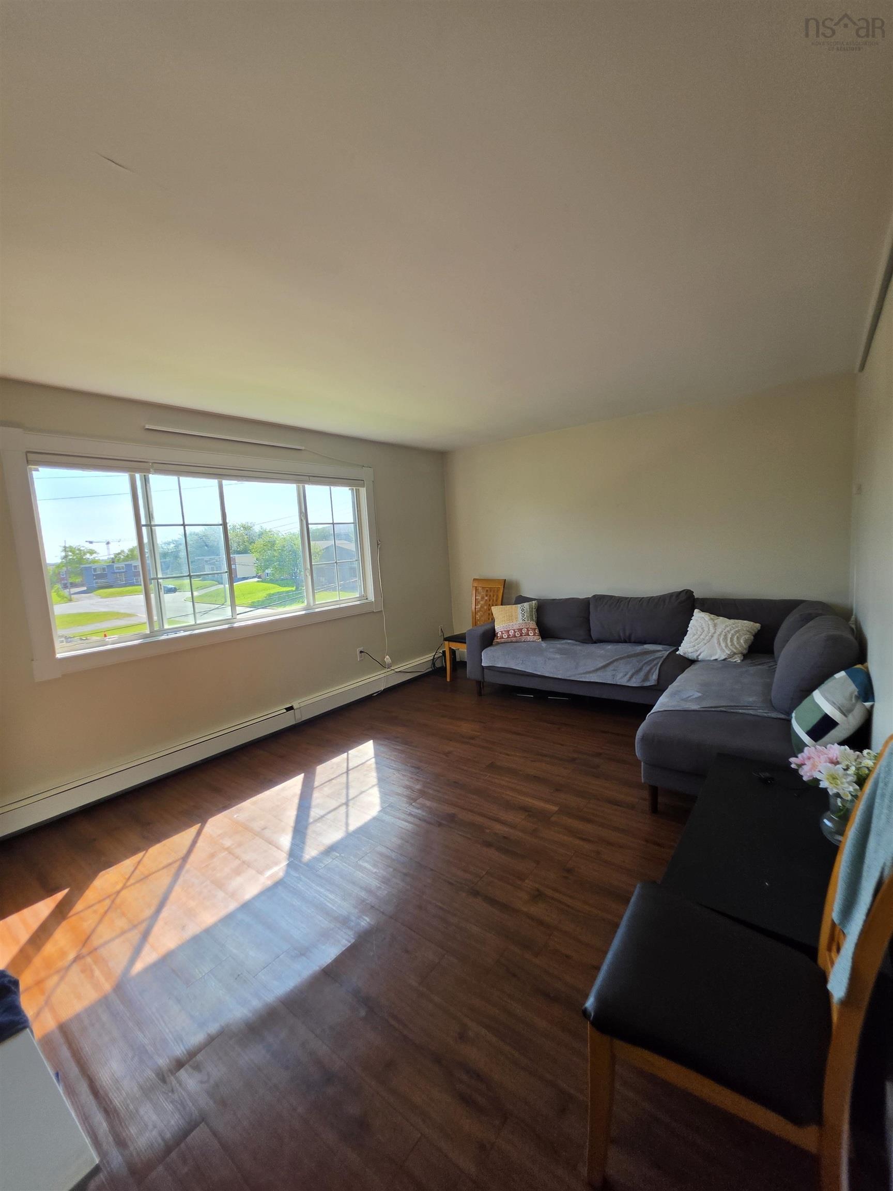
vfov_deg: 106.2
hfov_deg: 89.9
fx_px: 447
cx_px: 446
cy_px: 596
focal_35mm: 13
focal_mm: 2.2
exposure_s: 1/336
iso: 32
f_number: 1.9
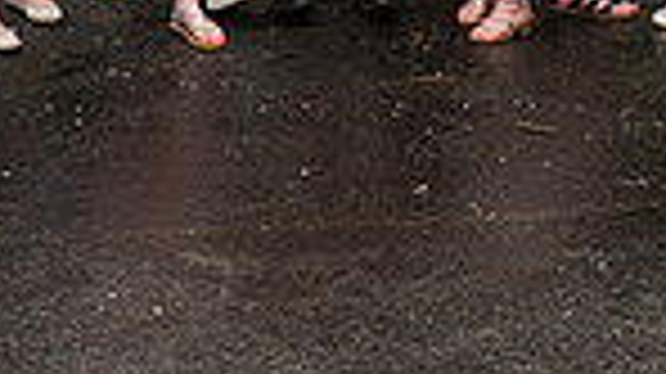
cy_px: -451
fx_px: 2241
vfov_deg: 8.8
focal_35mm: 127
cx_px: 338
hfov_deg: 16.9
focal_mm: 31
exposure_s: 1/1250
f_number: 5
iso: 320
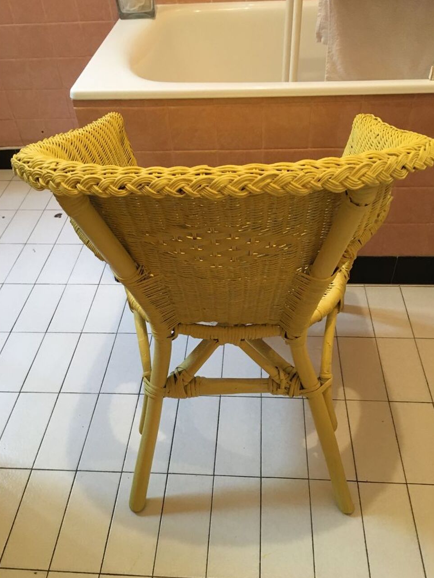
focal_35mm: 30
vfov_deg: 60.0
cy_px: 292
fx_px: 501
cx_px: 218
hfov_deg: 46.8
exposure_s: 1/20
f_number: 2.2
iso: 200
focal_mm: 4.15
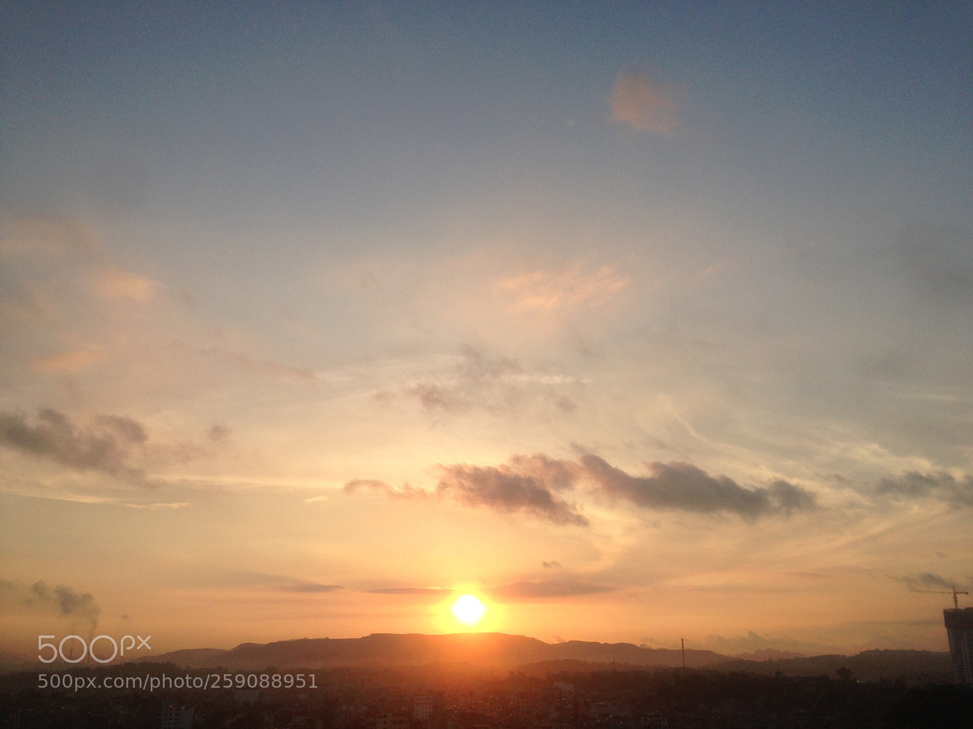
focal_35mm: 33
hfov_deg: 55.4
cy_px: 364
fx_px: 928
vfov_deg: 42.9
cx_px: 486
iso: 50
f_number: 2.4
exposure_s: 1/1466
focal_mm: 4.12
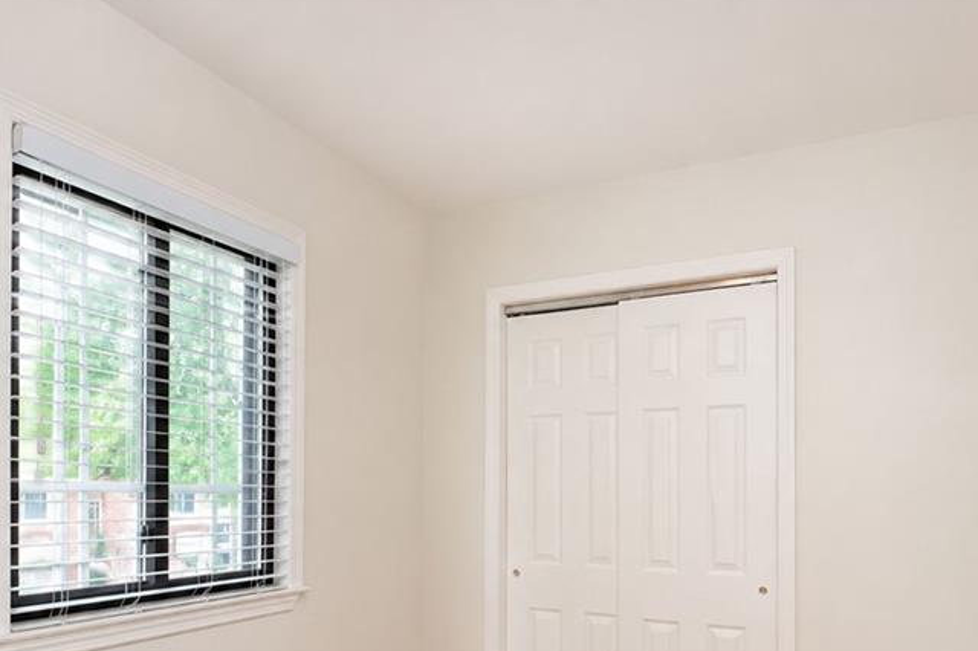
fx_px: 652
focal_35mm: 24
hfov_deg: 73.7
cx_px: 526
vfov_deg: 50.2
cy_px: 510
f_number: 8
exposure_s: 1/60
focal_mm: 10
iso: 1600
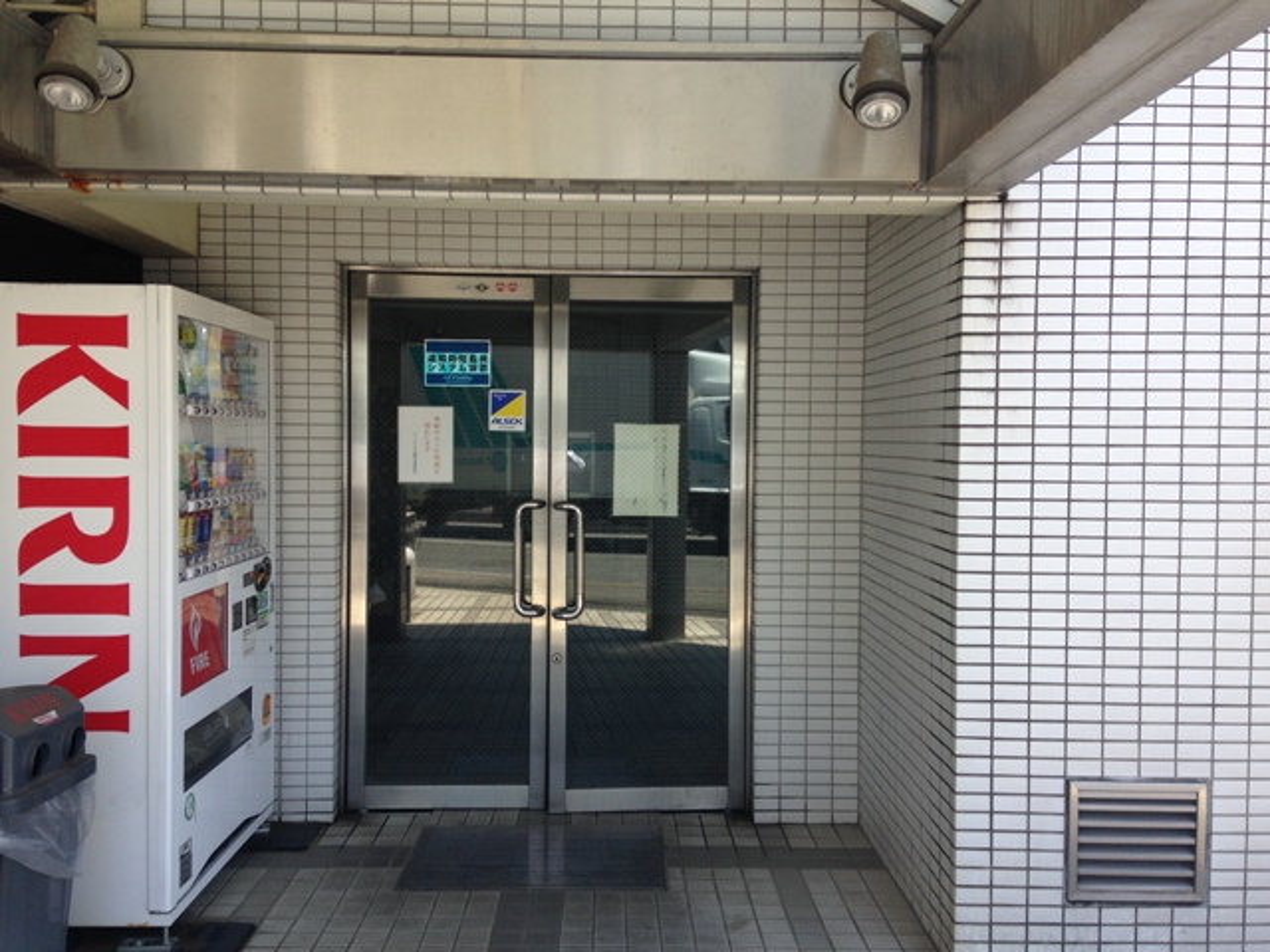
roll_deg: -0.4
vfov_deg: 42.9
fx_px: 1211
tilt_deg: -2.1
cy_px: 476
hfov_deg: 55.4
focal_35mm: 33
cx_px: 635
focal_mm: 4.12
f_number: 2.4
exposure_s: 1/242
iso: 50
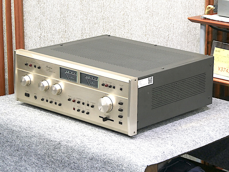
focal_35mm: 115
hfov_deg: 17.1
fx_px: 761
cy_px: 86
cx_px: 114
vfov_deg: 12.9
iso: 200
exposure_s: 1/5
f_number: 5.1
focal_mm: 20.6
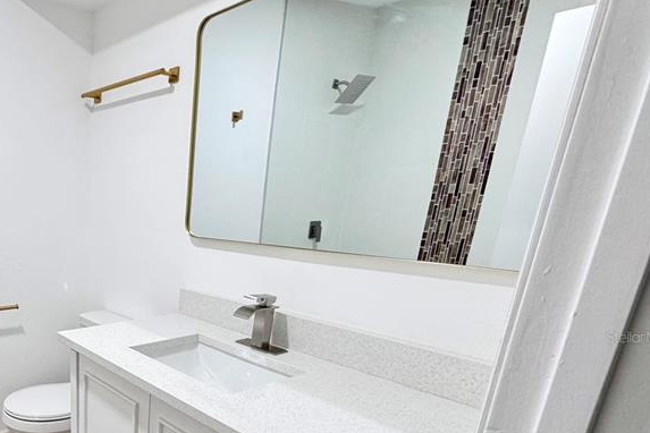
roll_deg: -1.3
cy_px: 337
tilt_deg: -17.6
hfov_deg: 61.2
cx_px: 94
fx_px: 469
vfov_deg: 47.3
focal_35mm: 26
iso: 500
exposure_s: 1/60
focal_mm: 2.22
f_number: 2.2
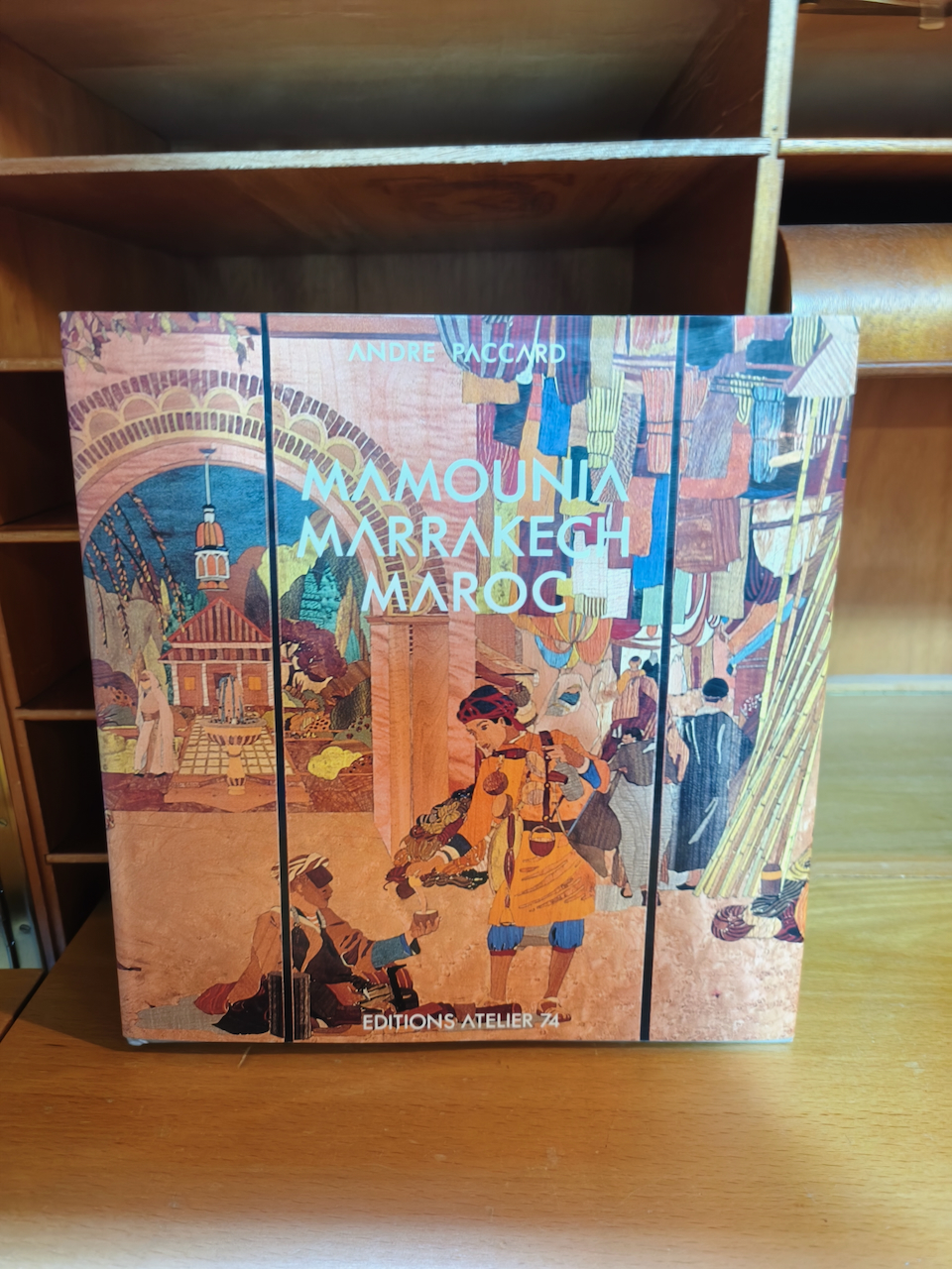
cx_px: 476
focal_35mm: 23
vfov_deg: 73.9
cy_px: 634
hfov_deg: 58.9
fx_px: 843
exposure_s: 1/25
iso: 1250
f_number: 1.7
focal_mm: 5.35
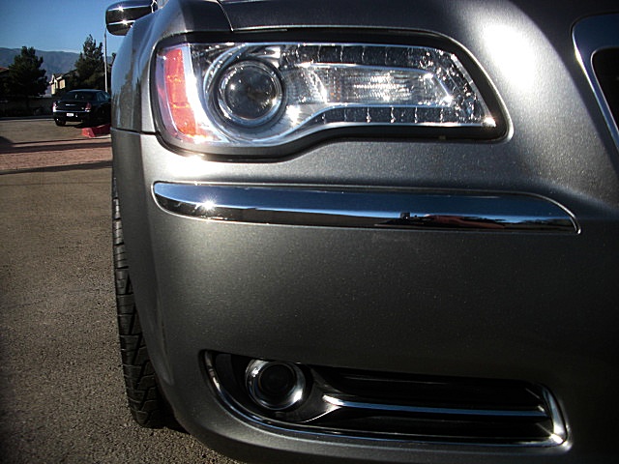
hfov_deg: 51.4
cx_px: 310
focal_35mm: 36
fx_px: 644
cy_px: 232
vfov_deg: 39.7
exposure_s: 1/800
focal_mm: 6.3
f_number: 2.8
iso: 50
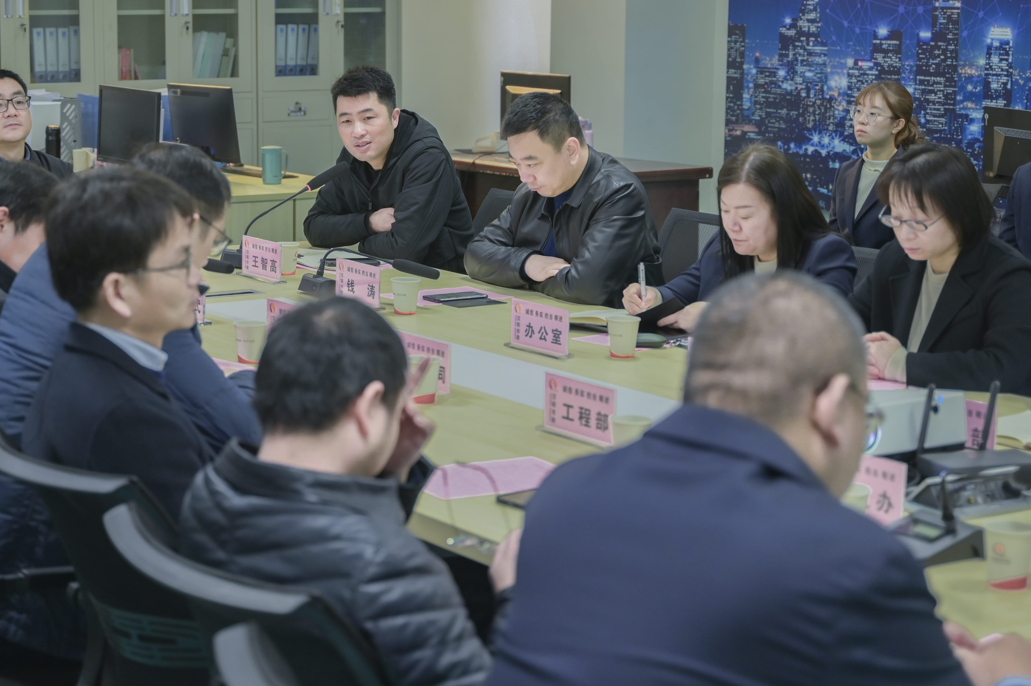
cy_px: 258
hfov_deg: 28.4
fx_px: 2032
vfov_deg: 19.1
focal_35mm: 71
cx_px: 382
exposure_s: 1/50
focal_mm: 50
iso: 1000
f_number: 2.8
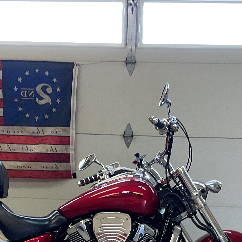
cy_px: 258
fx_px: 577
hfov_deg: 23.7
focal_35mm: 73
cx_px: 117
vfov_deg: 22.5
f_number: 1.8
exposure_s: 1/60
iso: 50
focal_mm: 3
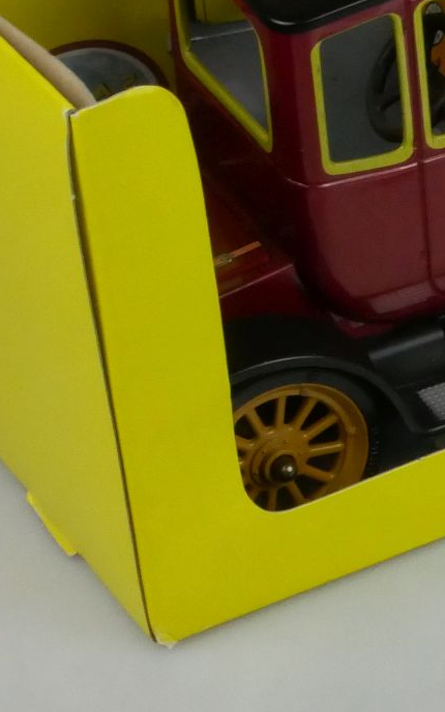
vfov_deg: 10.0
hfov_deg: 6.0
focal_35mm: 210
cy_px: 245
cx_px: 1013
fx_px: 4075
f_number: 16
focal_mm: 30
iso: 2500
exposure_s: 1/60
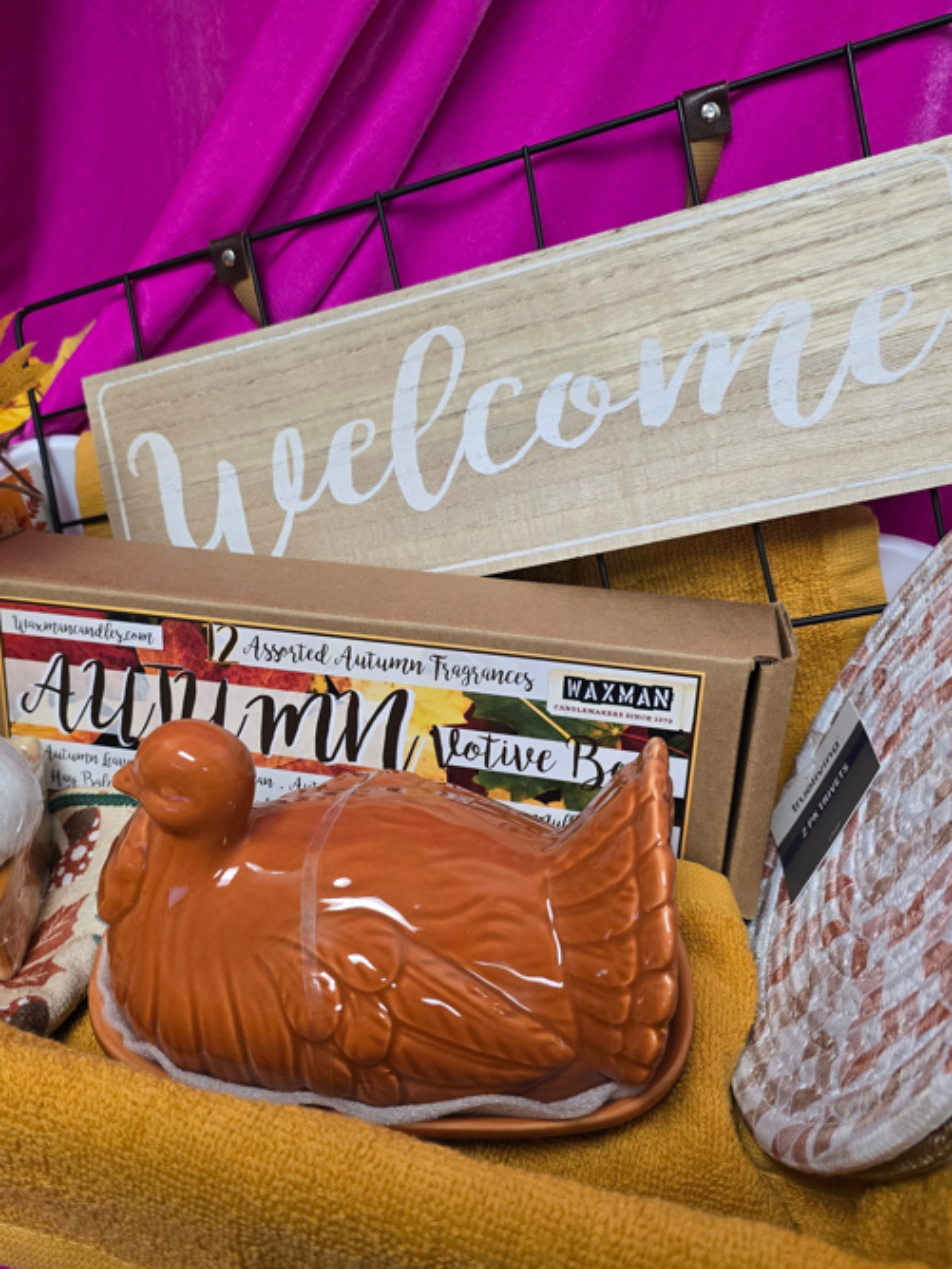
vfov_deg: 58.4
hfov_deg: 45.2
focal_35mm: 31
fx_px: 1137
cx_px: 374
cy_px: 635
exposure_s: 1/120
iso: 320
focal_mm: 6.3
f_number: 1.7
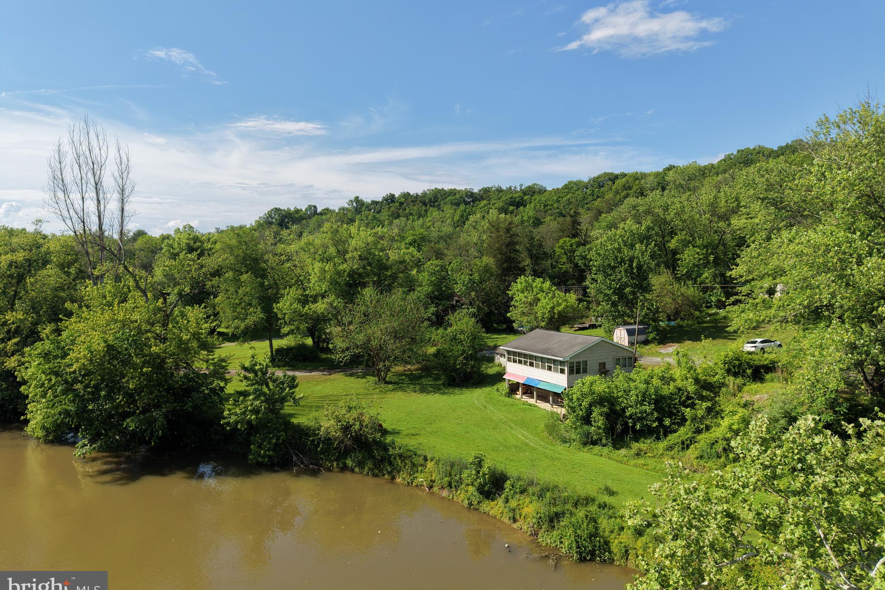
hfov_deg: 71.5
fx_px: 614
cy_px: 274
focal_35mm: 25
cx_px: 443
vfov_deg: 51.2
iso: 300
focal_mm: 8.67
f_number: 1.8
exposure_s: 1/6000
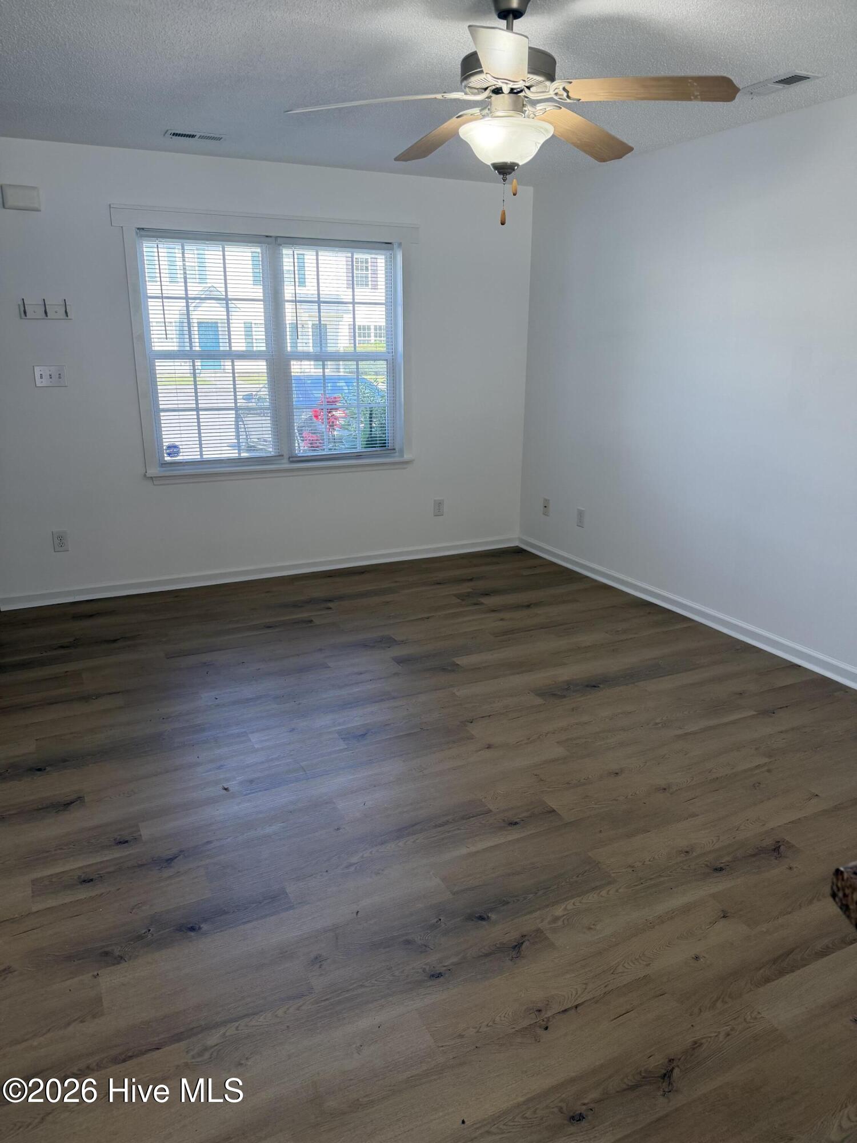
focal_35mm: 24
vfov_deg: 71.6
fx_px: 792
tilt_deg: -16.2
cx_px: 428
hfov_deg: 56.8
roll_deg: -0.4
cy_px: 572
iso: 125
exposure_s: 1/210
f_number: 1.78
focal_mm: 6.76
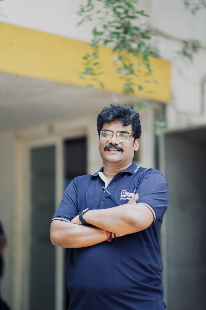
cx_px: 103
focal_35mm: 85
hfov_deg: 16.1
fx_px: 730
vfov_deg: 23.9
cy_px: 155
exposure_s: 1/400
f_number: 1.4
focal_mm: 85
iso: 100
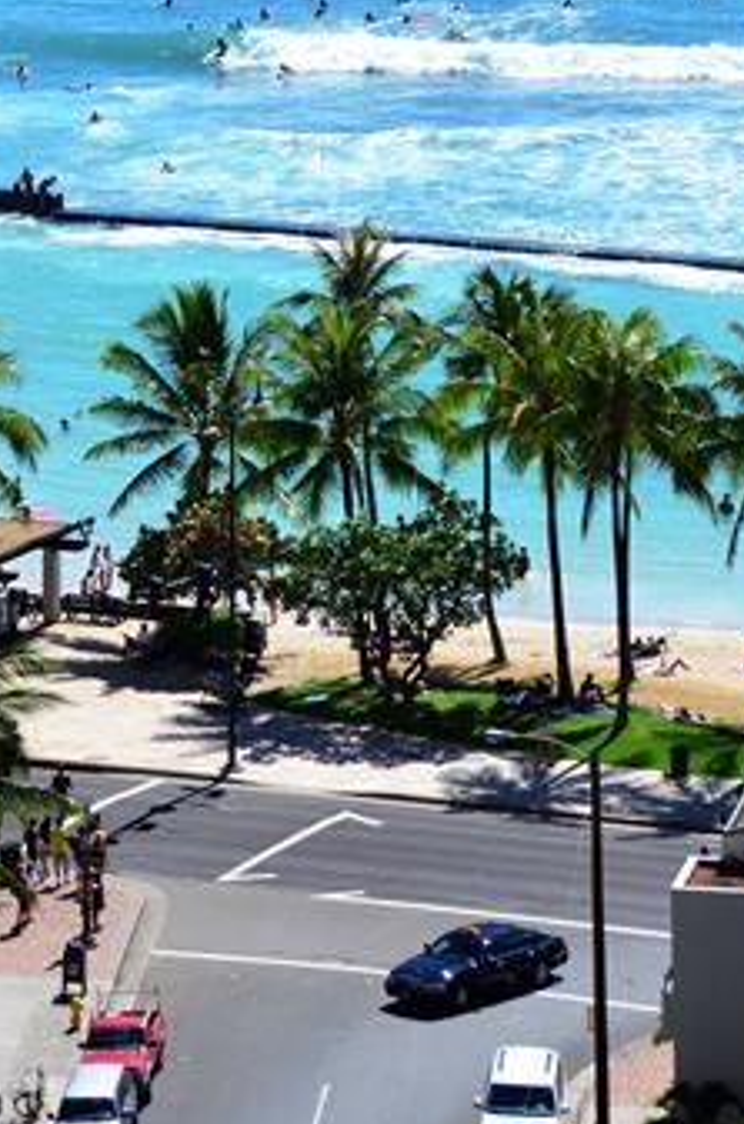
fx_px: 9597
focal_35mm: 308
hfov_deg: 4.4
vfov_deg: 6.7
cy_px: -67
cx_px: 197
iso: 100
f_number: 8
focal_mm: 90
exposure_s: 1/400
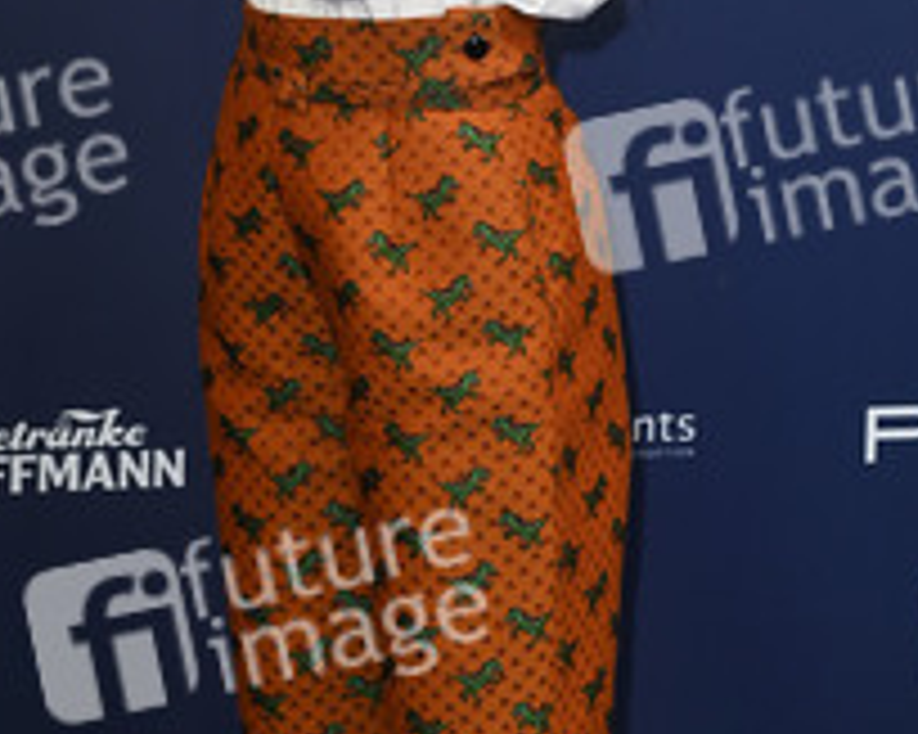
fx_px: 3503
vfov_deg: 11.8
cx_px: 387
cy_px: -59
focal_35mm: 129
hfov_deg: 14.9
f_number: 5.6
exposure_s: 1/200
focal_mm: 70
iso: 1000
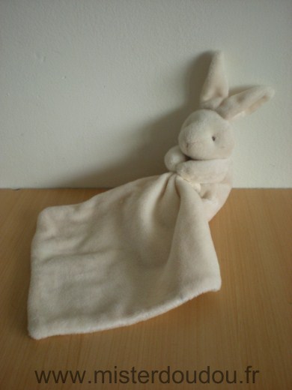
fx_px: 427
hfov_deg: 37.7
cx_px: 146
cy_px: 195
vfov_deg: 49.0
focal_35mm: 38
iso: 198
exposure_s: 1/60
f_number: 3.1
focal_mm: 6.3
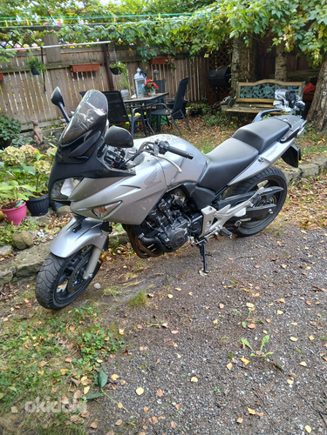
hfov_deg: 53.1
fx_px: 327
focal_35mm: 26
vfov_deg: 67.3
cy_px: 218
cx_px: 164
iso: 64
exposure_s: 1/50
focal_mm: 3.98
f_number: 1.8
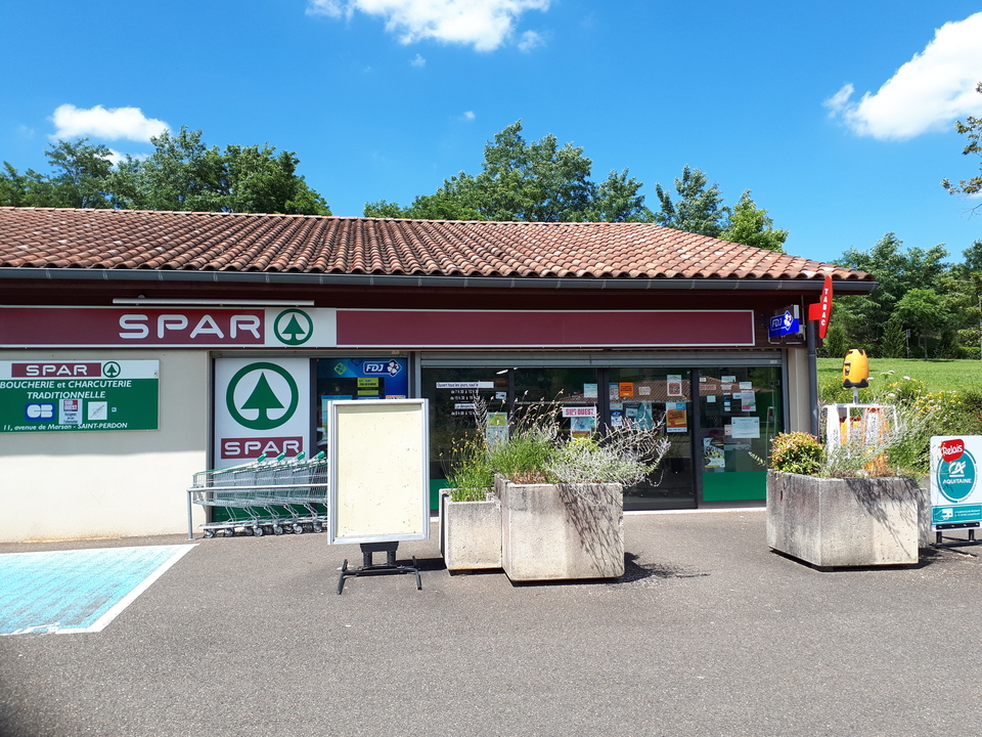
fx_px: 766
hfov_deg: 65.3
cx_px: 491
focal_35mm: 27
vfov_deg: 51.4
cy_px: 368
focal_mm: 3.6
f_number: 1.9
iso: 40
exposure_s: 1/791
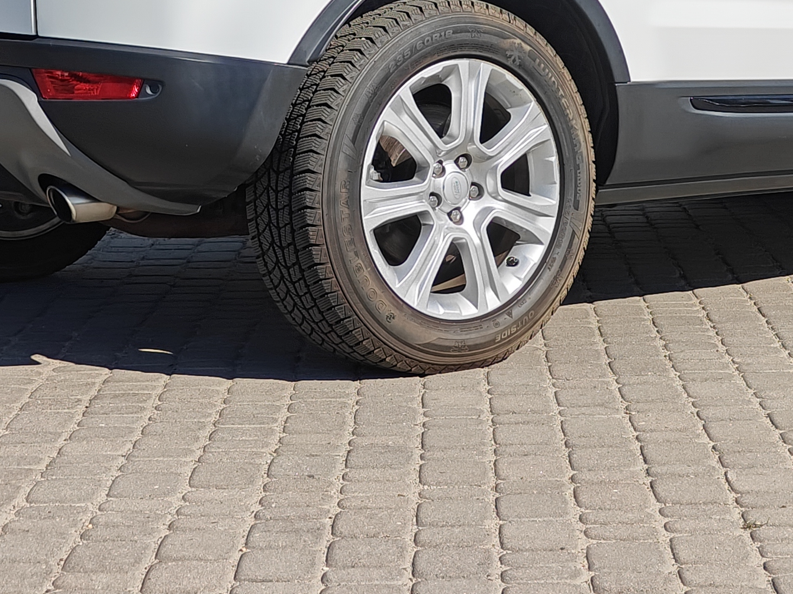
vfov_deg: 13.1
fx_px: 2520
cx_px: 520
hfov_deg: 17.8
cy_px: -98
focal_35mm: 110
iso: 64
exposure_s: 1/2702
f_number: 2
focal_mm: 7.08
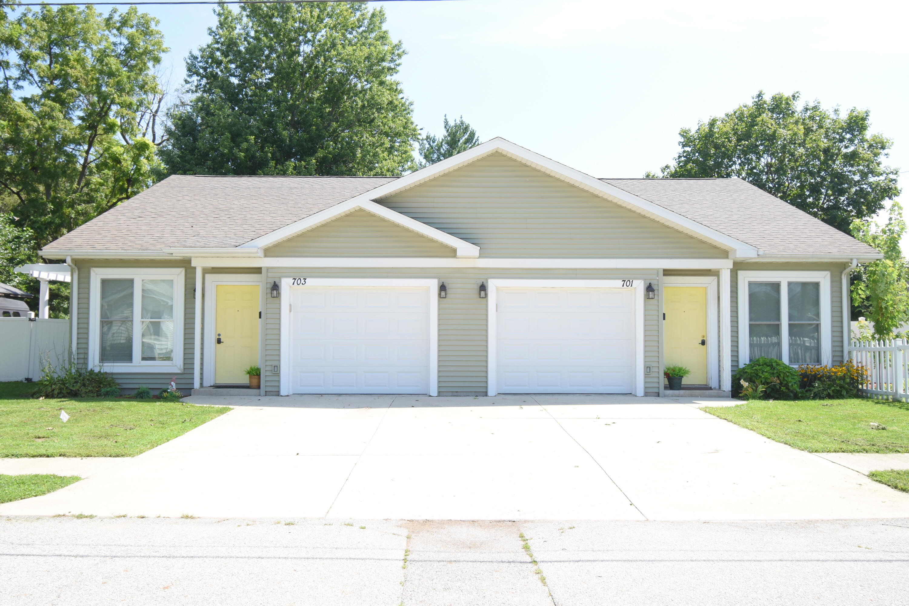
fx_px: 757
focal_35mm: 30
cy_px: 303
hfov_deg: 61.9
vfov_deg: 43.6
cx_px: 454
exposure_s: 1/250
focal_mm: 20
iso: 200
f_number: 6.3
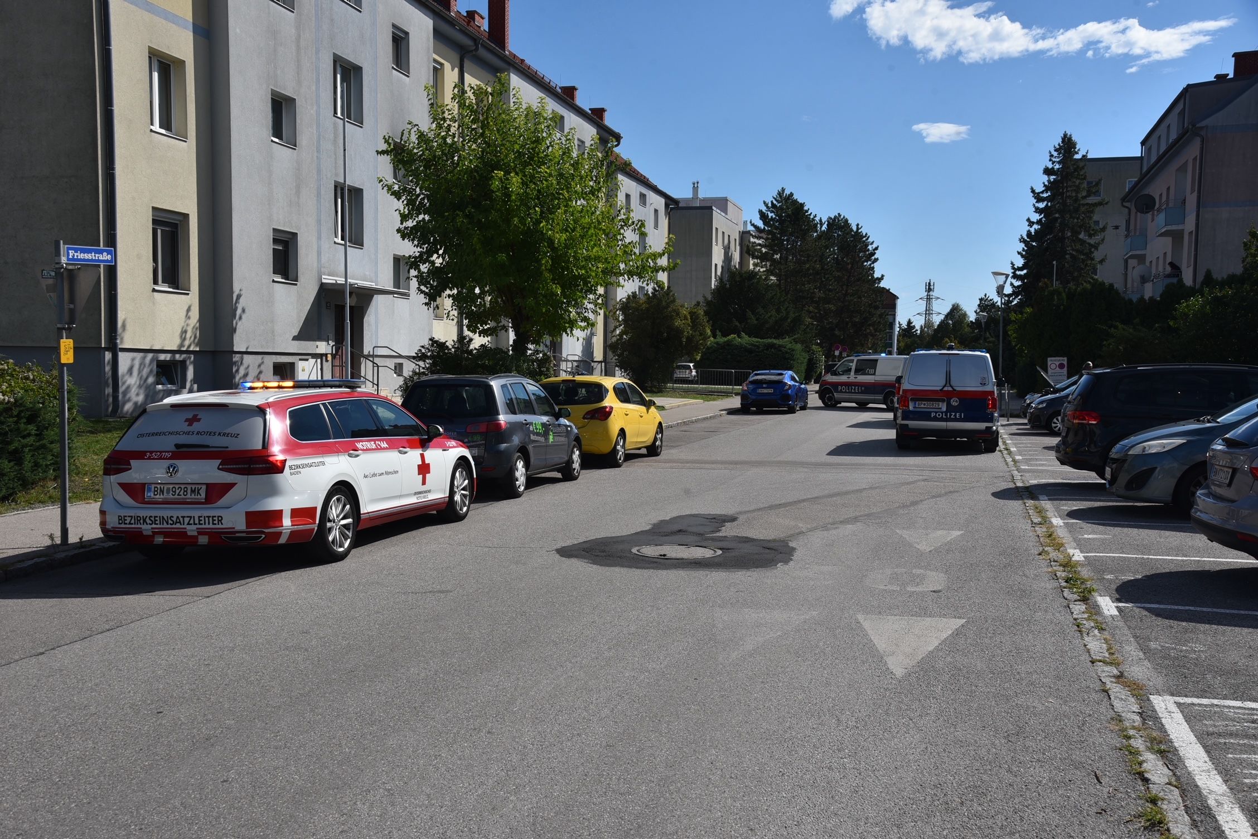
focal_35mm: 38
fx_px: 1328
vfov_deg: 35.1
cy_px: 420
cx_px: 629
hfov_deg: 50.7
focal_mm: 38
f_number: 11
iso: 200
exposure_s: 1/500
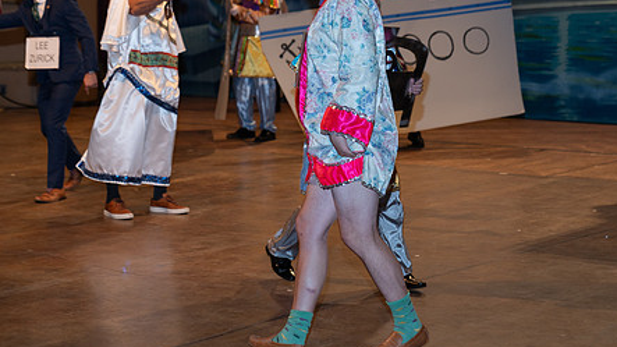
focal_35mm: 96
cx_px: 315
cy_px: 88
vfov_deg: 12.6
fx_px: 1570
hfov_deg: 22.2
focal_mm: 70
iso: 640
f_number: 3.2
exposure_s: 1/100
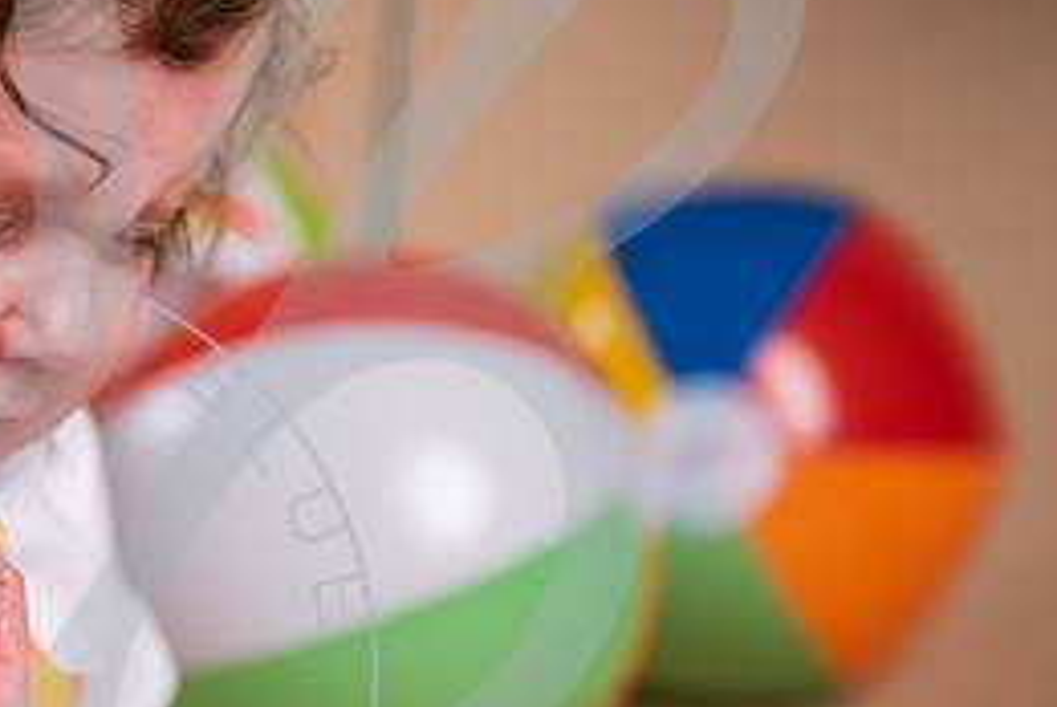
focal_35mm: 156
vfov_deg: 8.8
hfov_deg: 13.1
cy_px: 331
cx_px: 163
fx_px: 4585
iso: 125
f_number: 2.8
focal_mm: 70
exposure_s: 1/125
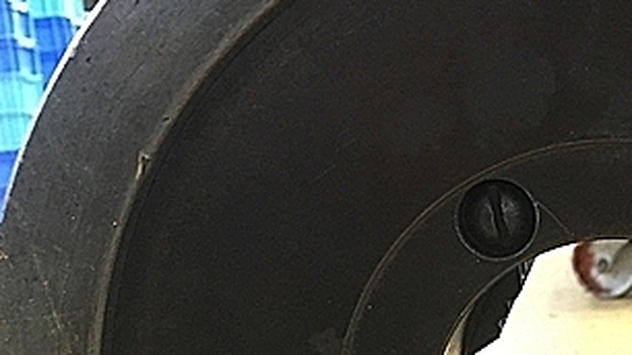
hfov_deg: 30.0
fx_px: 1106
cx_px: 609
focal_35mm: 66
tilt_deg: -12.2
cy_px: 382
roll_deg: +4.2
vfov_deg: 17.7
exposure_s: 1/17
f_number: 2.2
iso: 200
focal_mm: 4.15
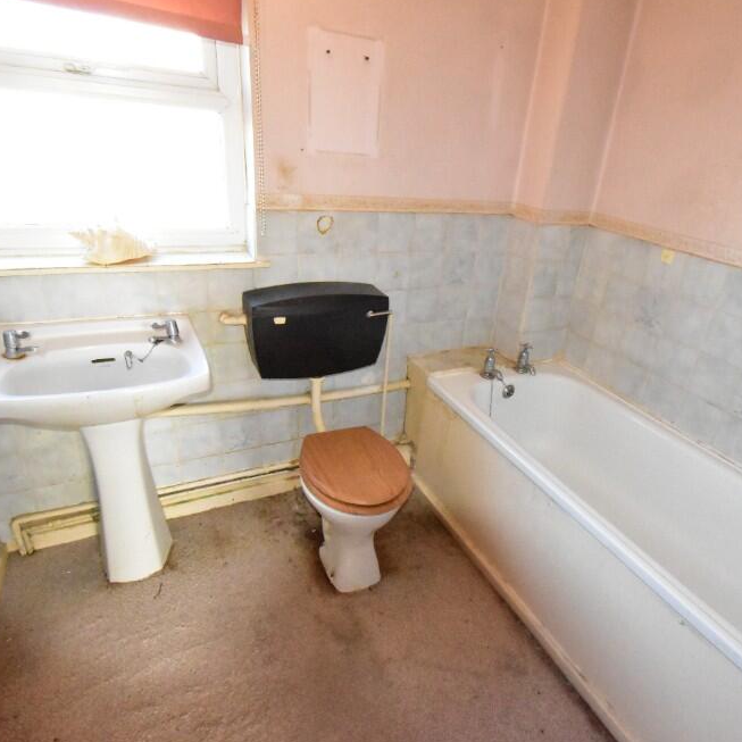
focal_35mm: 20
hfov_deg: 74.6
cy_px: 373
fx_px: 485
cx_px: 407
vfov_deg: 74.8
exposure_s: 1/200
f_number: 10
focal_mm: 10
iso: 12800
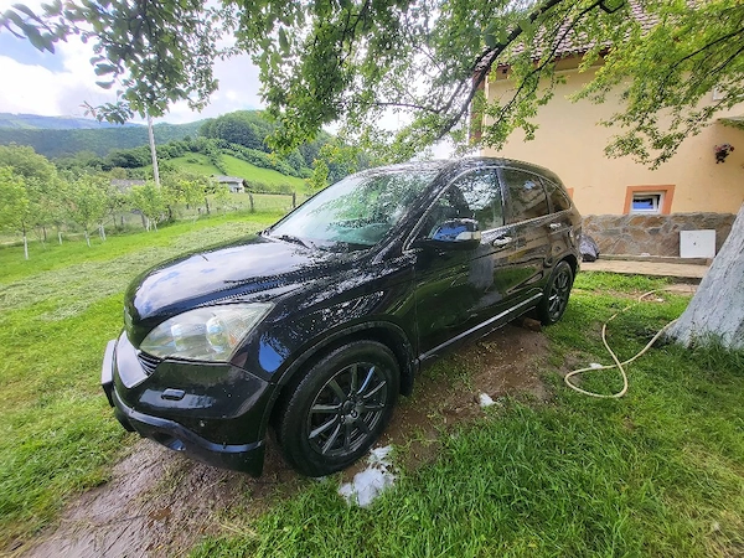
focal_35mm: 13
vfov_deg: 89.9
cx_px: 372
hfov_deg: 106.2
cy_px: 279
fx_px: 279
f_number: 2.2
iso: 32
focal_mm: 1.74
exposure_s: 1/143
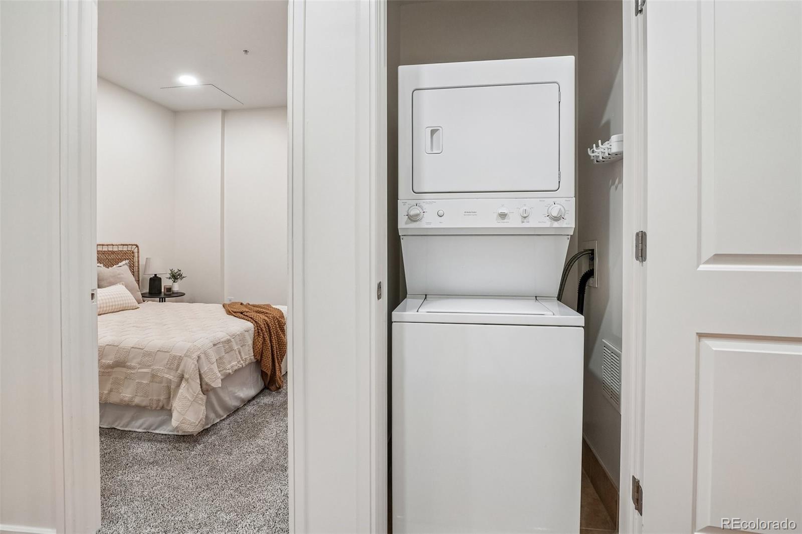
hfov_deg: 95.0
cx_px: 401
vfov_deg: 72.0
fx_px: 367
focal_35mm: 16
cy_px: 267
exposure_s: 1/20
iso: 500
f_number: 8
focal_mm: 11
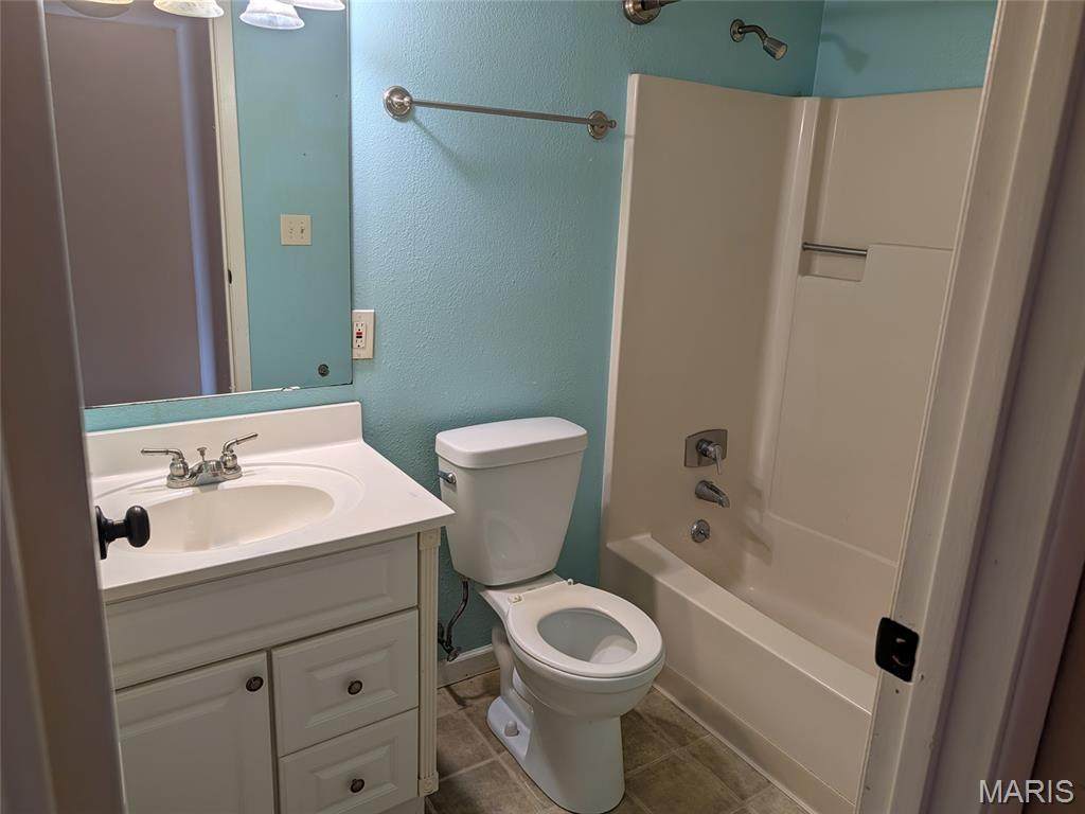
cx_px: 542
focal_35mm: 24
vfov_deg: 56.8
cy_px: 407
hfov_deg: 71.6
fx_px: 752
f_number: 1.68
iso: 22
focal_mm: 6.9
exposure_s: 1/162
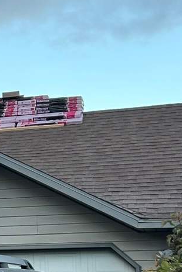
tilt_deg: +8.5
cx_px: -271
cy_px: 192
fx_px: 902
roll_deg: -0.9
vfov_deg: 17.1
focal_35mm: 119
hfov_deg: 9.9
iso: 40
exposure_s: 1/237
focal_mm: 5.7
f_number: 1.5
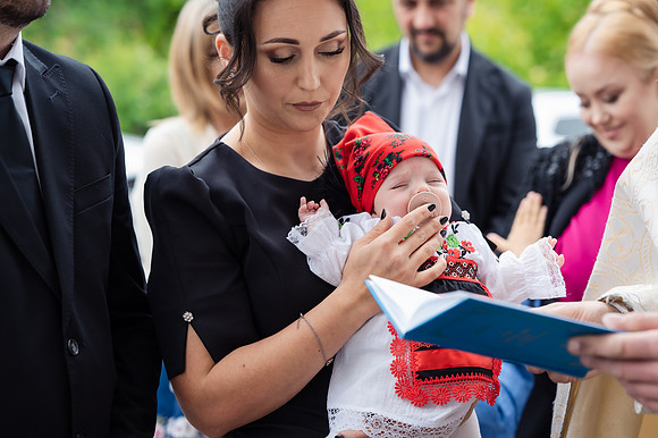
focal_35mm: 85
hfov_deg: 23.9
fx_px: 1553
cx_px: 329
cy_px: 219
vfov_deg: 16.1
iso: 100
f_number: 3.5
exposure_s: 1/200
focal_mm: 85
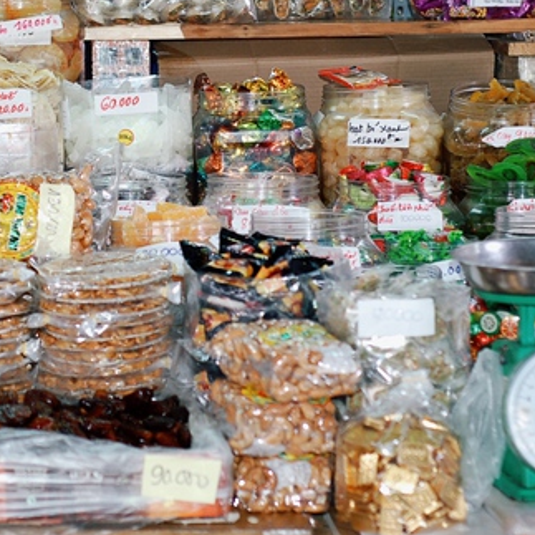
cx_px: 119
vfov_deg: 13.4
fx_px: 2273
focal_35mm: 130
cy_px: 177
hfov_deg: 13.4
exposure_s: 1/60
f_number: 2.8
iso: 400
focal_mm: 50
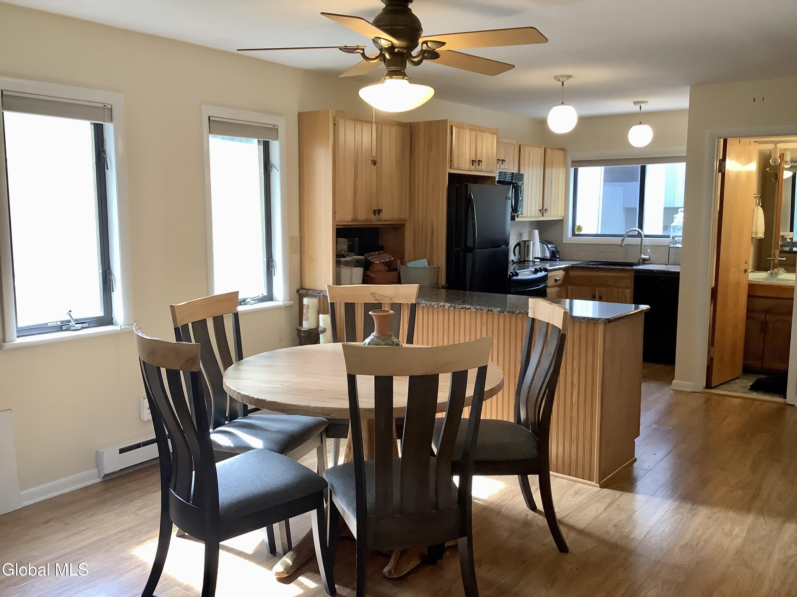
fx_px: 714
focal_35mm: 31
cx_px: 398
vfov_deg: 45.4
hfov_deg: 58.4
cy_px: 298
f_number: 2.4
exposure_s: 1/50
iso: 125
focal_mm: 3.3
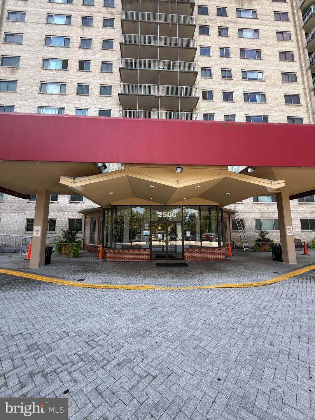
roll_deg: +0.3
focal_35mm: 14
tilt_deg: +8.8
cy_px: 210
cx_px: 158
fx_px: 170
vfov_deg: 102.1
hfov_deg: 85.7
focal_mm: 2.22
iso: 50
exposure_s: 1/197
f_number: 2.2
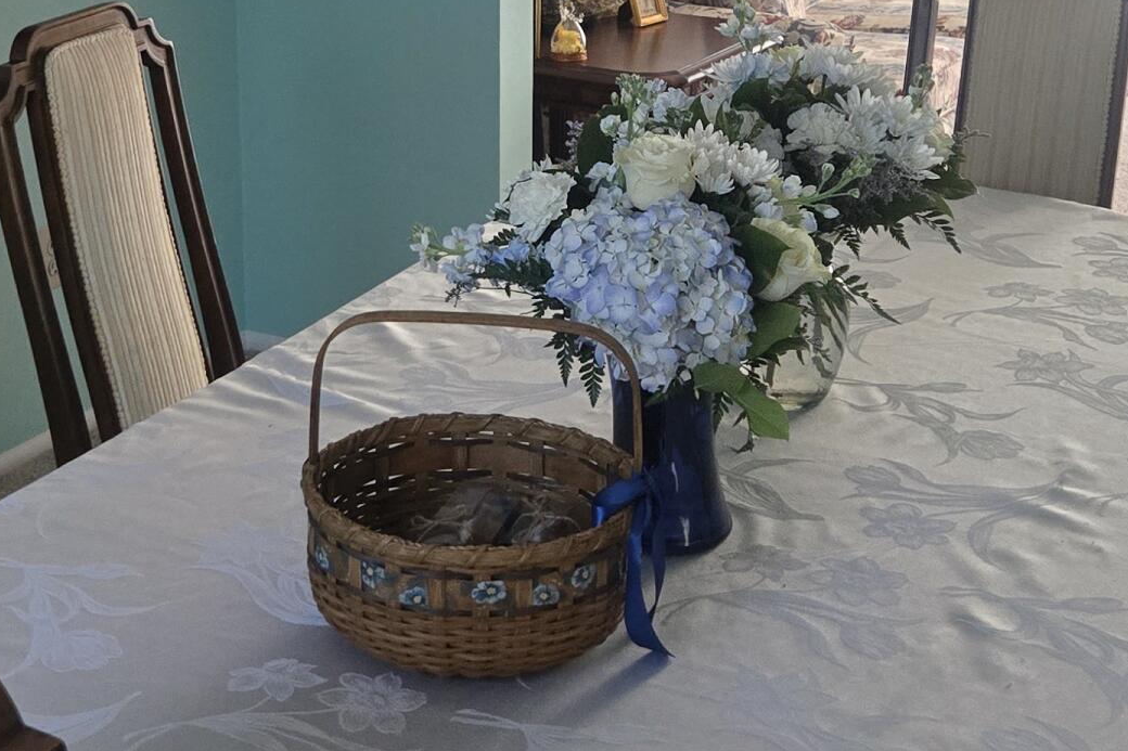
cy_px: 133
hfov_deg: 29.0
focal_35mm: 69
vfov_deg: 19.5
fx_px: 2162
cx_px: 333
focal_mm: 5.4
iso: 640
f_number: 1.8
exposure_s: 1/120
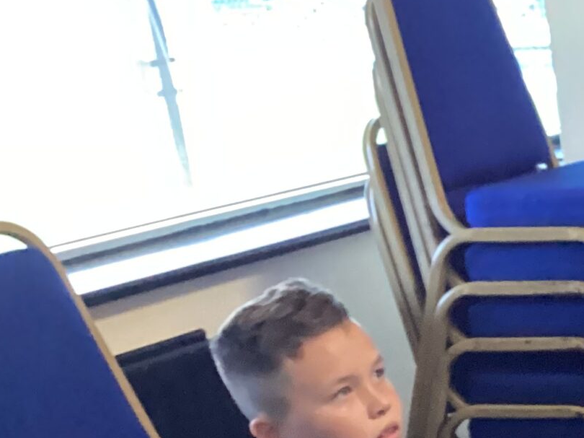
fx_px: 1653
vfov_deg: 14.4
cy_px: 579
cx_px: 880
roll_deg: +3.4
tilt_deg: -20.9
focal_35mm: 98
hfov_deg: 17.9
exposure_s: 1/33
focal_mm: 3.3
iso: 400
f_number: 2.4
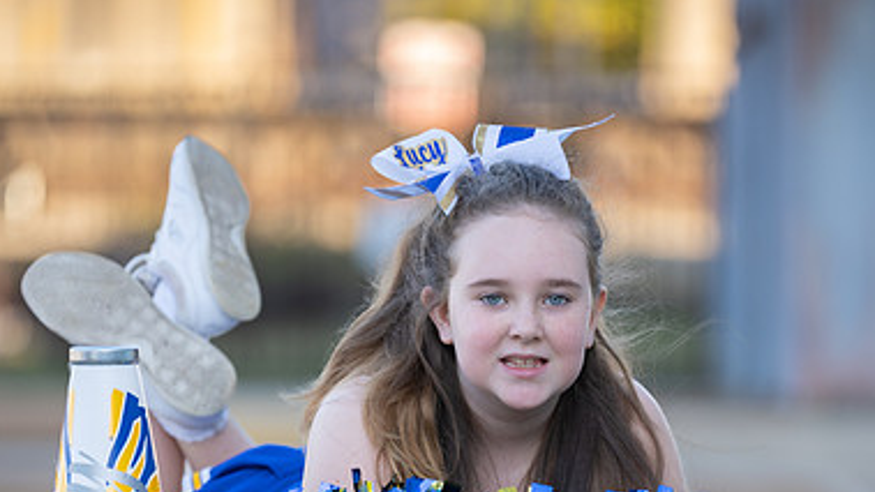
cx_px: 457
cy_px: 444
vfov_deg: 4.8
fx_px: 5915
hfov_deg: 8.5
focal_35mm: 255
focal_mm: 159
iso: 125
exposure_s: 1/400
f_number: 2.8
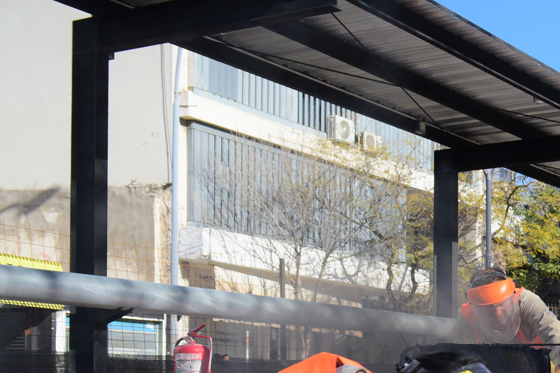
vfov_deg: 17.9
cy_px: 396
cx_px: 696
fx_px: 1151
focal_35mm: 74
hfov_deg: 24.4
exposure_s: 1/5000
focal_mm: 29
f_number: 4.5
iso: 1000
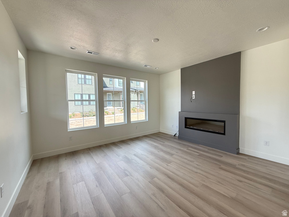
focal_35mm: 14
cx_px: 144
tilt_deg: -1.3
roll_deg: +1.5
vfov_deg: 85.7
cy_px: 108
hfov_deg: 102.1
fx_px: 117
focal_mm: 2.22
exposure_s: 1/134
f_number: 2.2
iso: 64
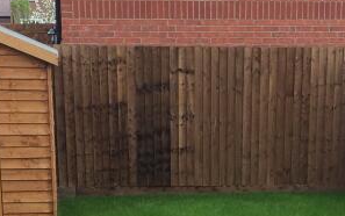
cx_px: 215
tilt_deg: -18.4
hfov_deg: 19.6
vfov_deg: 11.7
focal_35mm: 106
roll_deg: +0.0
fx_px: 997
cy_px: 354
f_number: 2.2
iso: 32
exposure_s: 1/789
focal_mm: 4.15
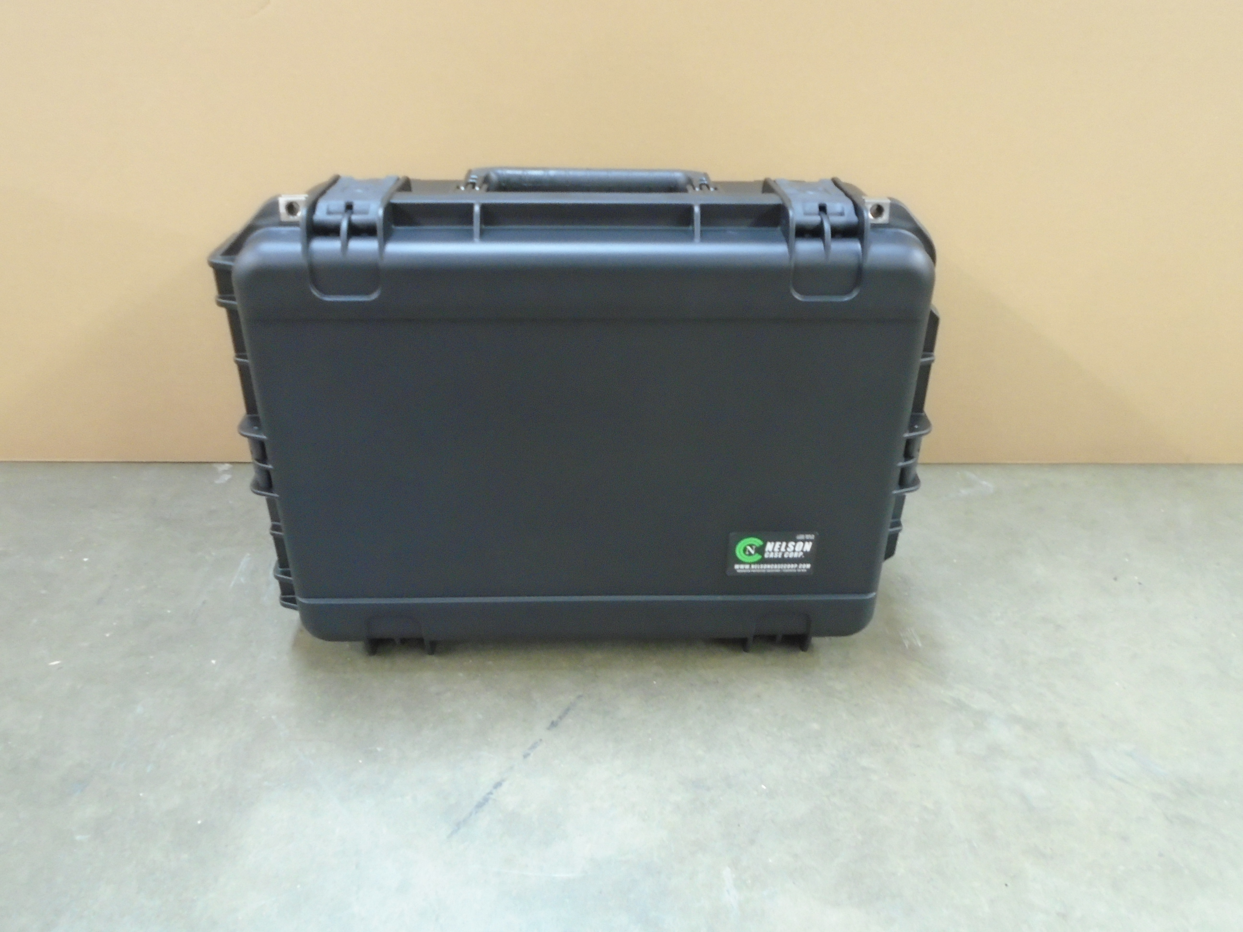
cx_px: 622
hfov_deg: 67.3
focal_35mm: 26
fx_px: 934
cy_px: 466
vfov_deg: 53.1
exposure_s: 1/4
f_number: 3.2
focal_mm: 4.6
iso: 400
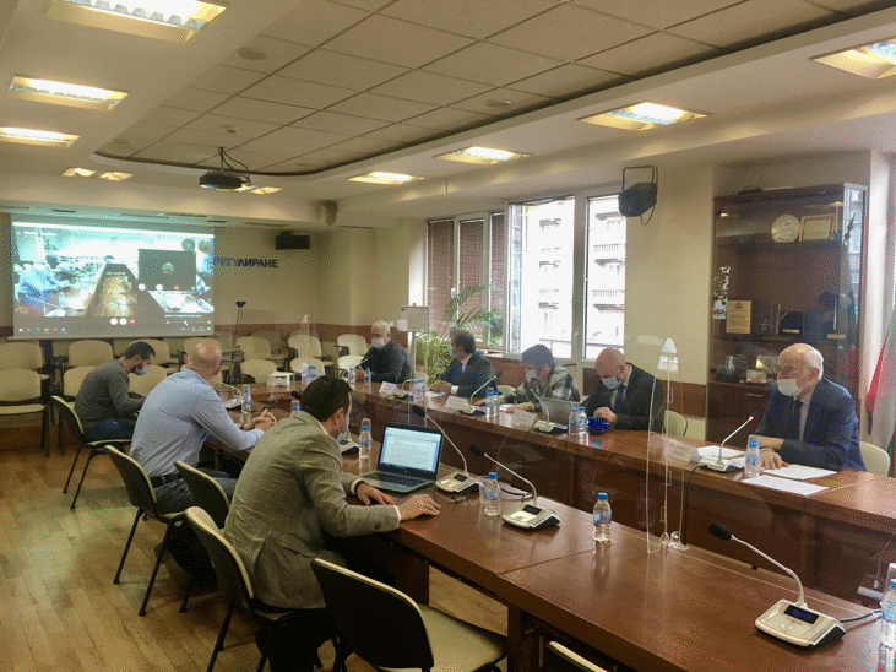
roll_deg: -0.5
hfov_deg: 61.7
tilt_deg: -2.2
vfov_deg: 48.2
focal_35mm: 29
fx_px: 751
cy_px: 336
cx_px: 448
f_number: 2.2
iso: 125
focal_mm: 4.15
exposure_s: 1/33
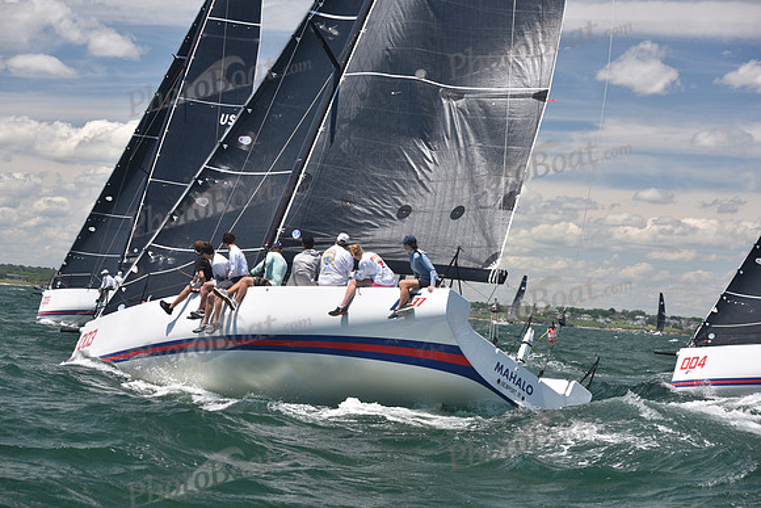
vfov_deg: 19.5
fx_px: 1480
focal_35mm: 70
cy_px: 254
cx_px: 380
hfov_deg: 28.8
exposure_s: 1/800
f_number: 5.6
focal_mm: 70
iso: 320
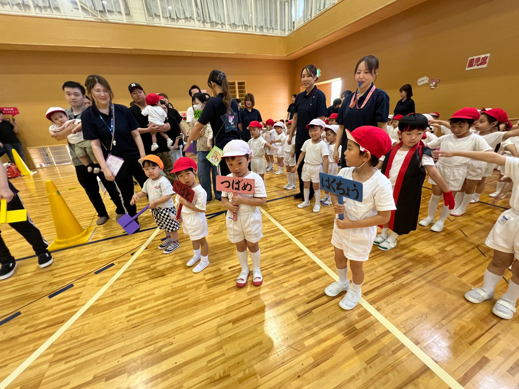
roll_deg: +1.2
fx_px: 195
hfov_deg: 106.2
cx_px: 260
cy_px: 194
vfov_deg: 89.9
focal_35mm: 13
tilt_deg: -23.4
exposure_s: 1/100
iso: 200
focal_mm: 1.57
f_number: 1.8
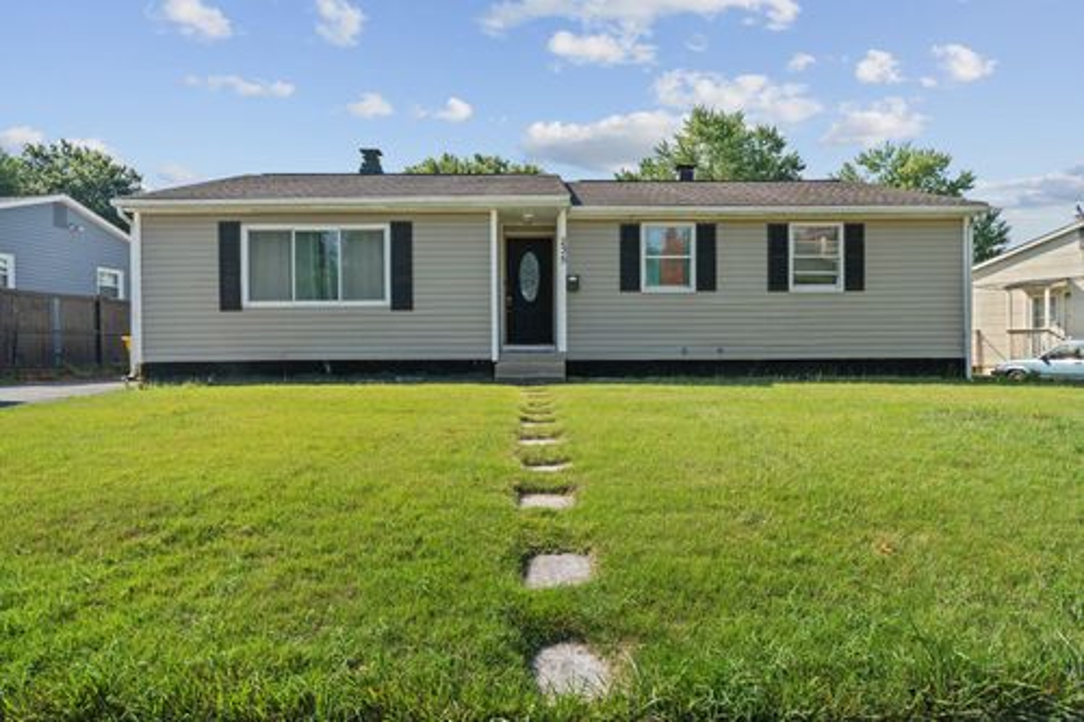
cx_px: 542
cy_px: 361
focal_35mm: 22
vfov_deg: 57.2
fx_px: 662
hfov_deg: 78.6
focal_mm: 22
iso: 100
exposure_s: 1/160
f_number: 8
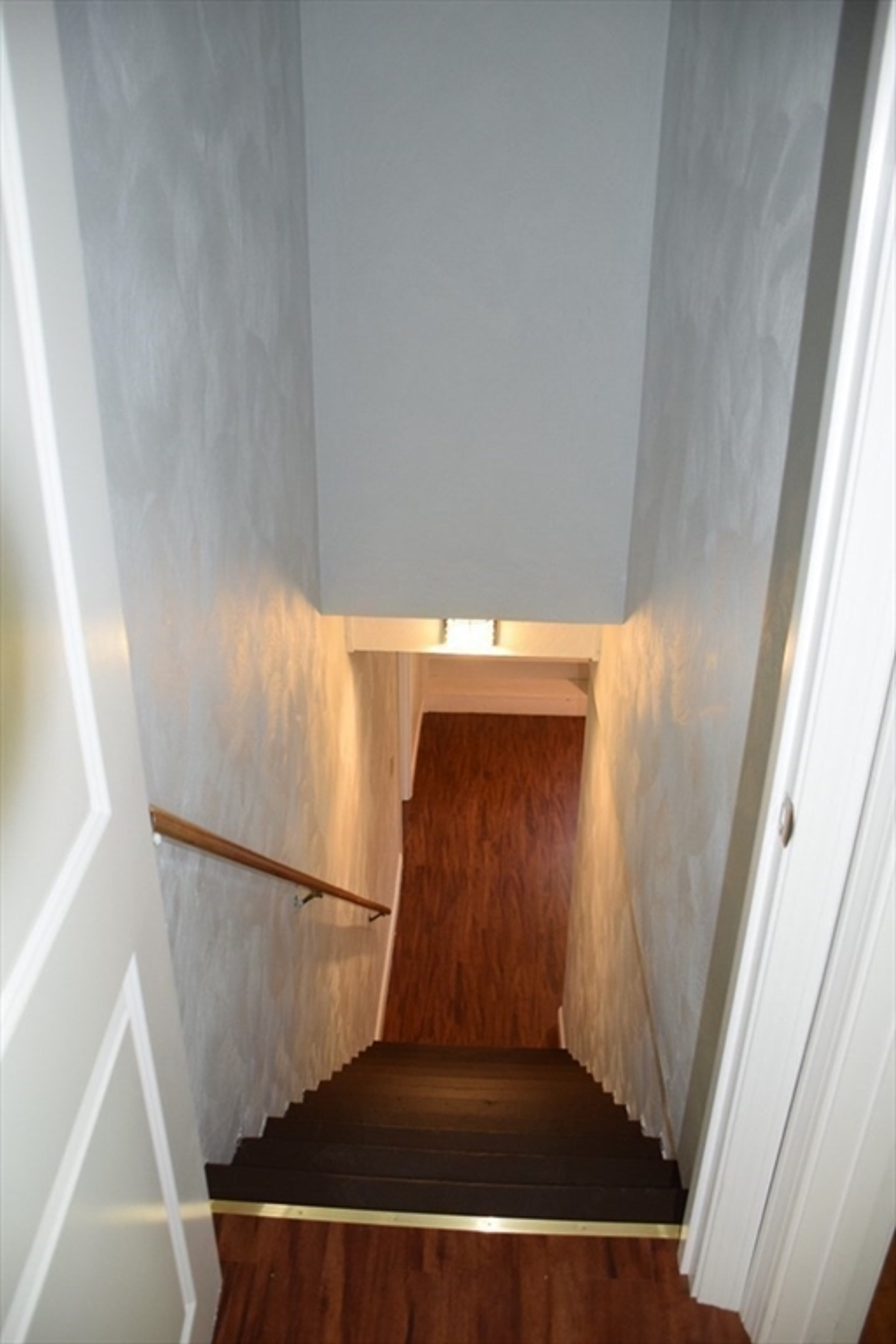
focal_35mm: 27
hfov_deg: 47.9
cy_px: 672
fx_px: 1008
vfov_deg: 67.4
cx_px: 448
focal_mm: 18
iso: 1100
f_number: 3.5
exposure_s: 1/60
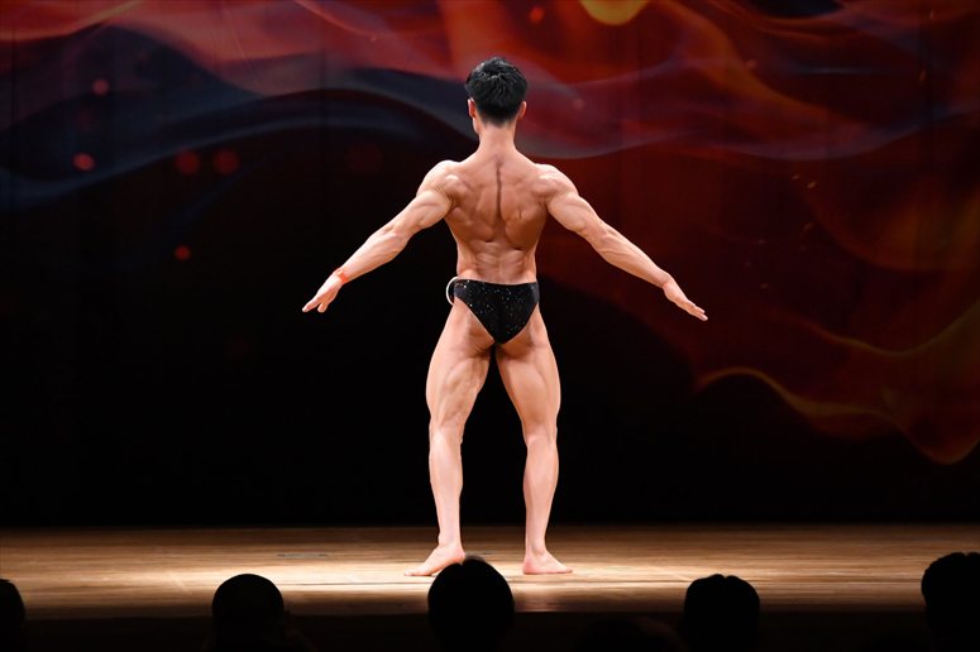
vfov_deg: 6.3
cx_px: 490
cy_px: 326
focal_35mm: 217
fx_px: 5904
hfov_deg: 9.5
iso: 4000
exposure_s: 1/400
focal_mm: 145
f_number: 5.6
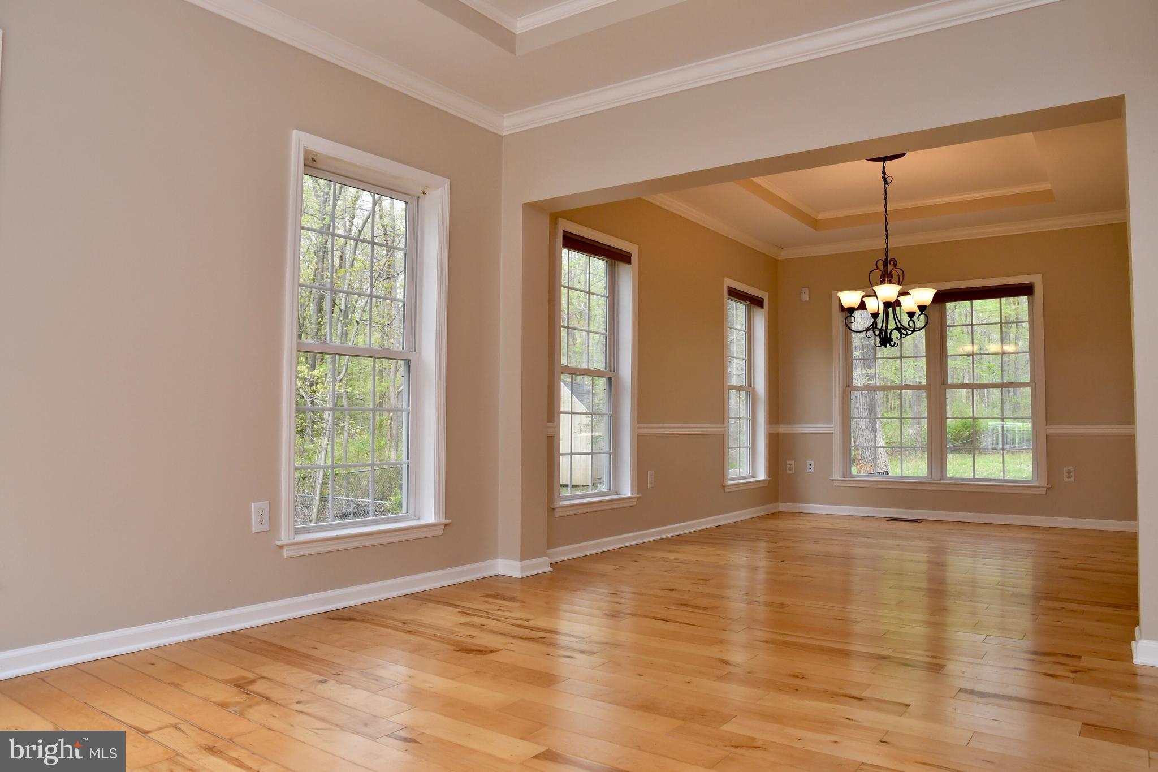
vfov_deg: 53.1
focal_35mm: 24
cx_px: 579
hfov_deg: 73.7
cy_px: 386
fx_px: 772
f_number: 6.3
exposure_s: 1/160
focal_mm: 16
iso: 400
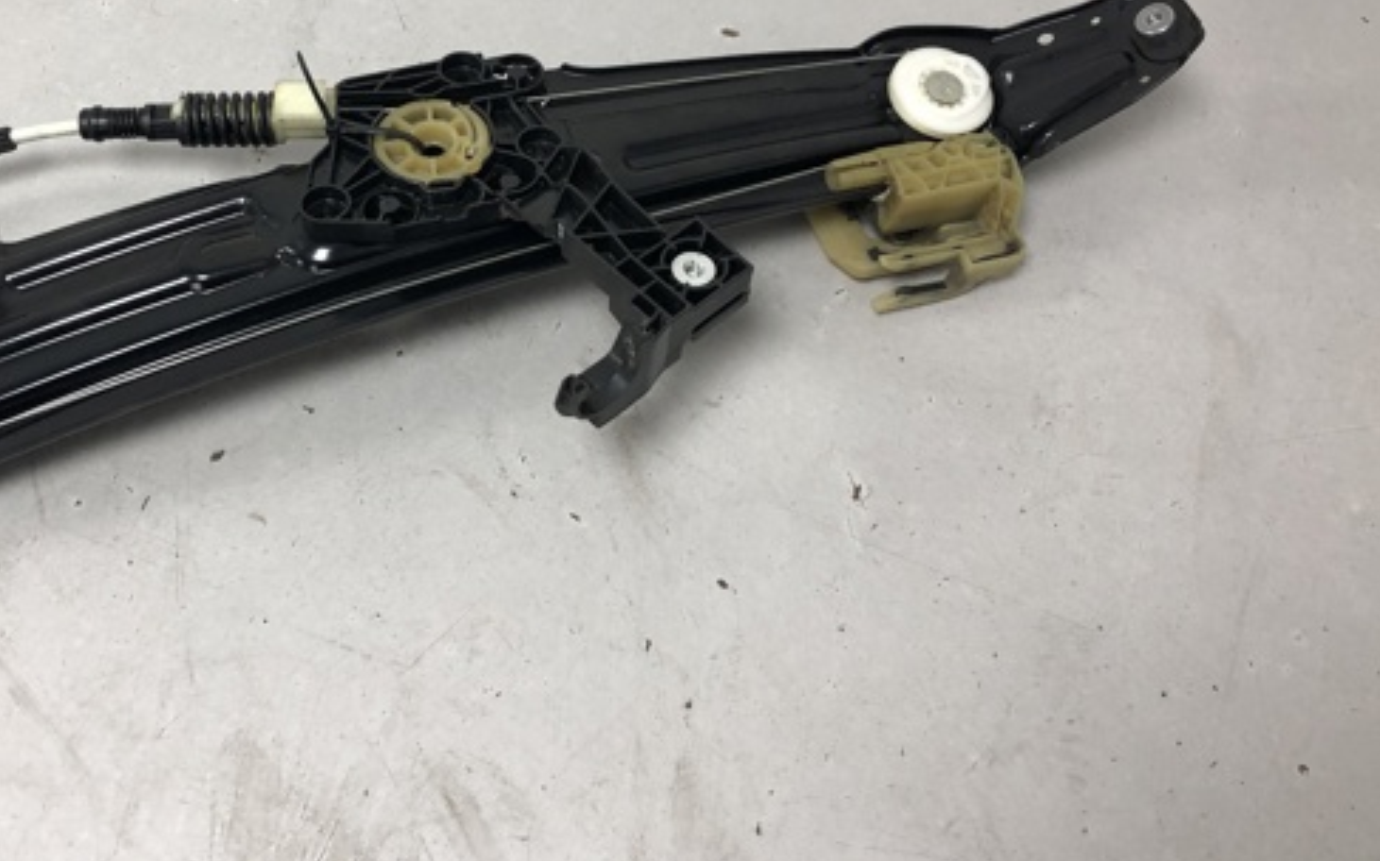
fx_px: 1466
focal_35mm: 39
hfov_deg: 49.8
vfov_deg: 32.2
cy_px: 221
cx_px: 496
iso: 40
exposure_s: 1/33
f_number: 1.8
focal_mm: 4
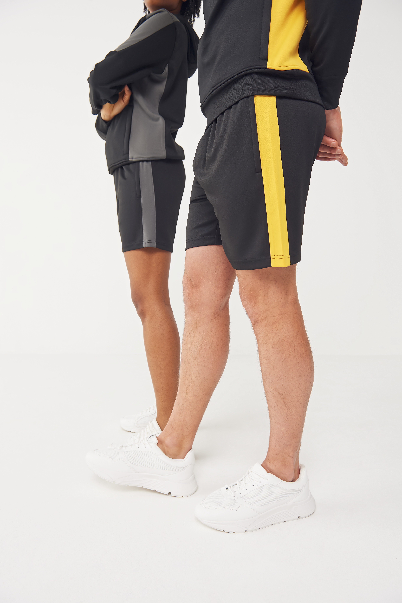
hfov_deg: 45.0
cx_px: 201
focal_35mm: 29
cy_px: 302
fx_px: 486
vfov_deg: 63.7
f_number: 5.6
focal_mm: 29
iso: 160
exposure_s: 1/200
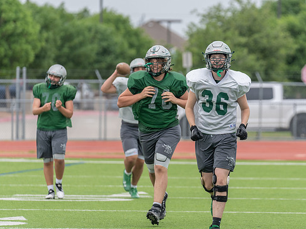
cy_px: 118
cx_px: 189
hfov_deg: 6.0
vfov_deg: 4.5
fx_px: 2916
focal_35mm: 330
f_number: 3.5
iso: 250
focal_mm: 200
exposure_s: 1/1250
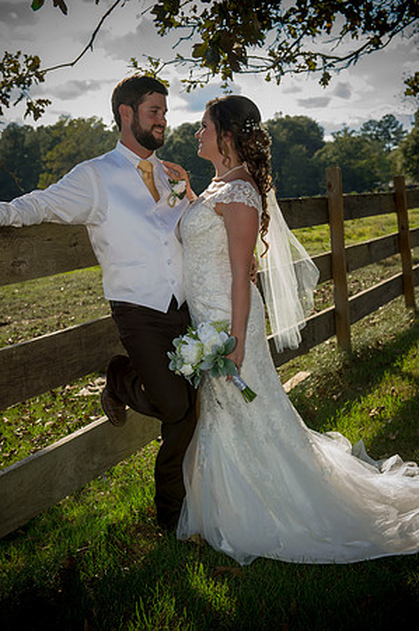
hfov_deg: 24.1
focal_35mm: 56
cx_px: 210
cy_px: 316
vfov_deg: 35.7
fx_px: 980
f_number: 6.3
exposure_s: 1/250
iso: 200
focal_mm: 56
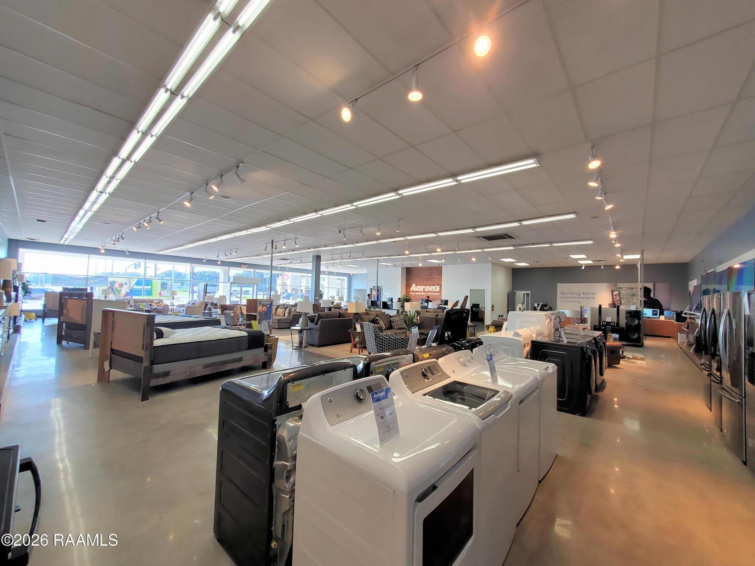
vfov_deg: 89.9
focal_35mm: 13
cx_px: 378
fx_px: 284
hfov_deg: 106.2
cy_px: 283
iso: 64
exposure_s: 1/60
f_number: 2.2
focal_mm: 1.8
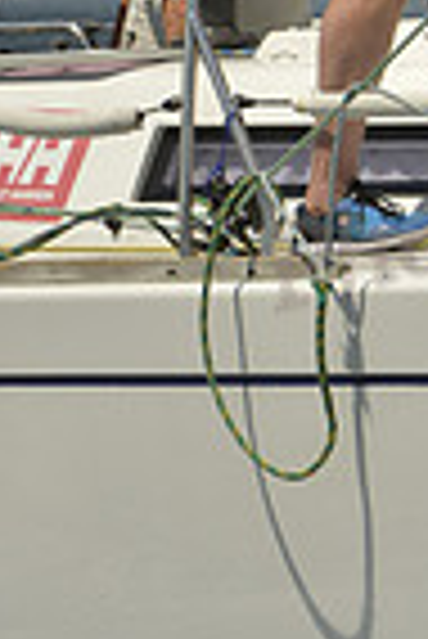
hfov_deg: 1.7
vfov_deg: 2.5
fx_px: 14533
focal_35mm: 817
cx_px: 34
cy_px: 27
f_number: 10
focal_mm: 200
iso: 280
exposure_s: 1/1600
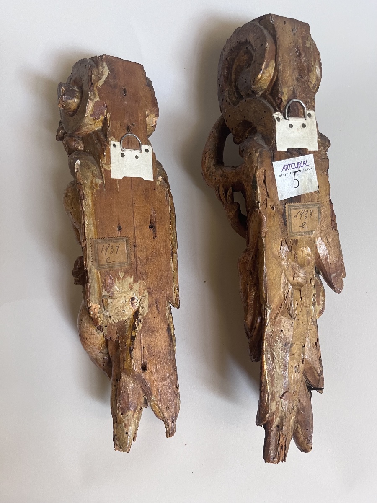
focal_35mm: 26
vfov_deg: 67.3
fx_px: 378
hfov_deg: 53.1
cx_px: 188
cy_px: 252
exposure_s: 1/60
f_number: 1.6
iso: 200
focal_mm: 5.1
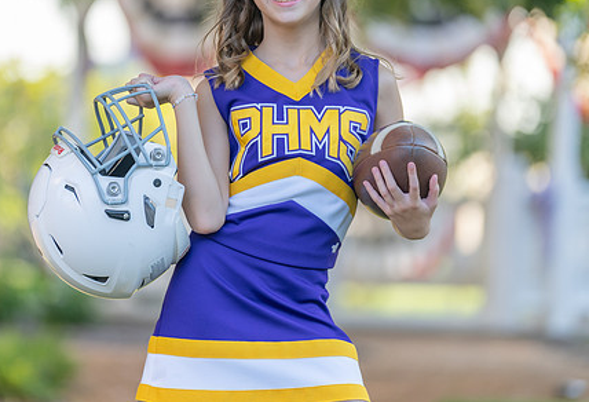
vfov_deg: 5.7
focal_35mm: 246
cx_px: 274
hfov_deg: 8.3
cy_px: 123
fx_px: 4054
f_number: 2.8
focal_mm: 168
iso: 200
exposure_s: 1/320
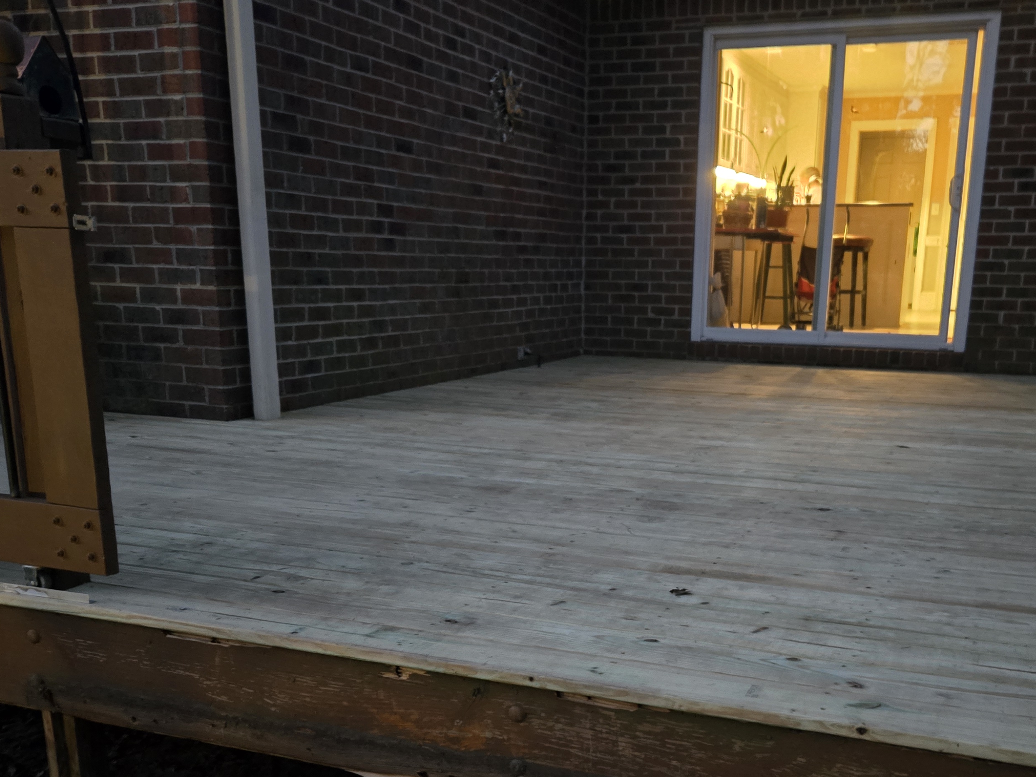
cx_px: 624
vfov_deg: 38.0
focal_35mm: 37
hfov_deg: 49.8
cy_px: 549
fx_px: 1107
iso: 1250
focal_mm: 5.4
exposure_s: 1/15
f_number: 1.8
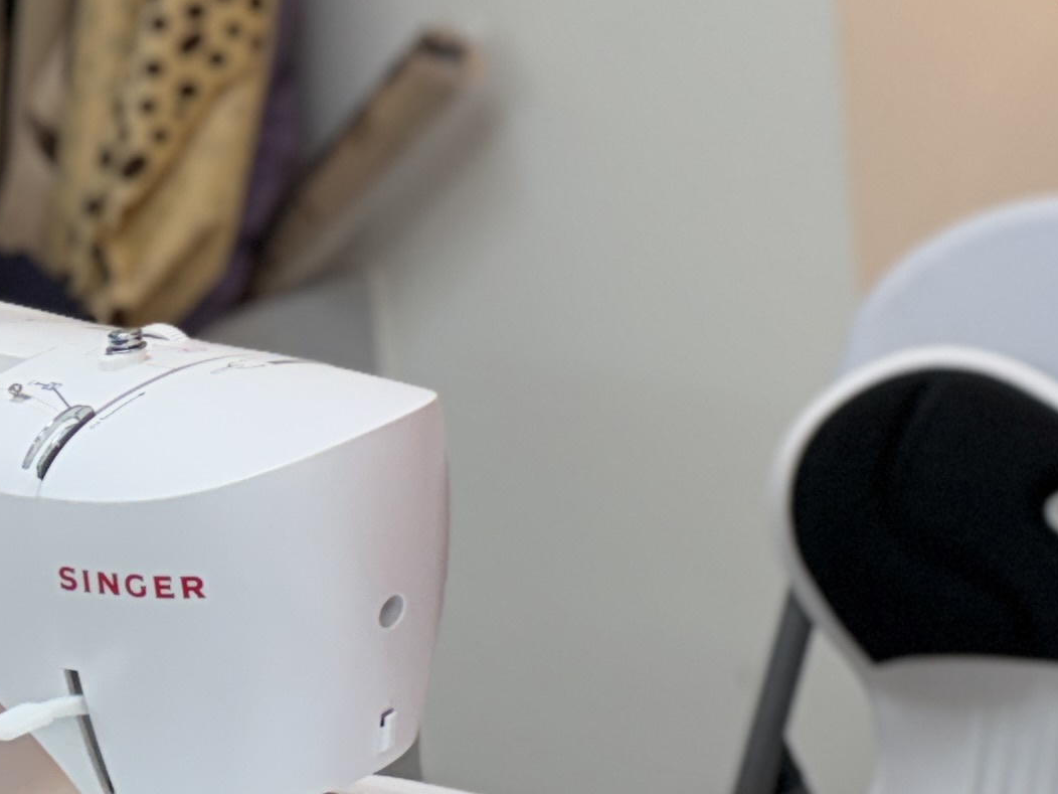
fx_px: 2812
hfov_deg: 17.0
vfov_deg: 15.3
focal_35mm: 92
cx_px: 1980
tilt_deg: -7.7
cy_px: -253
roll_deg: -0.2
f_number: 1.78
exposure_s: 1/120
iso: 125
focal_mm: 6.76
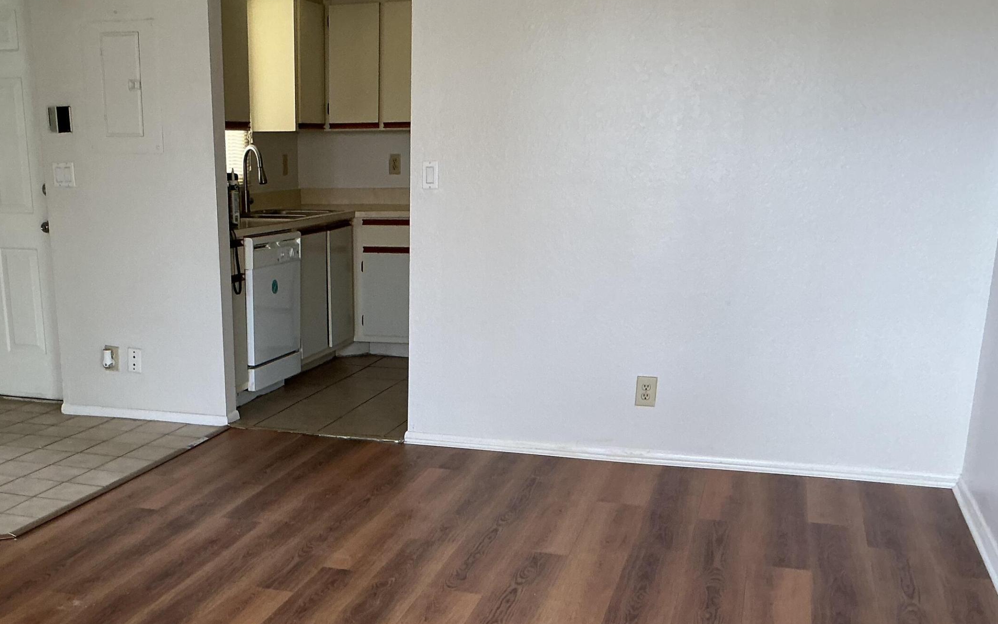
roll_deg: +1.7
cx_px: 331
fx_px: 1142
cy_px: 489
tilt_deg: -18.8
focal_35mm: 42
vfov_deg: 29.9
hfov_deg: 46.4
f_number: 1.8
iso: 100
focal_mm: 3
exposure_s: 1/60
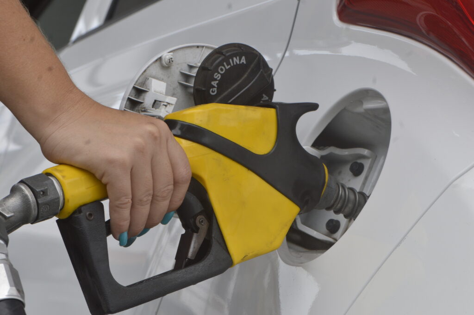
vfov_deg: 8.3
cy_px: 158
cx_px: 237
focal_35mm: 165
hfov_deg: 12.5
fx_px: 2171
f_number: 13
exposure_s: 1/200
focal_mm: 110
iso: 400
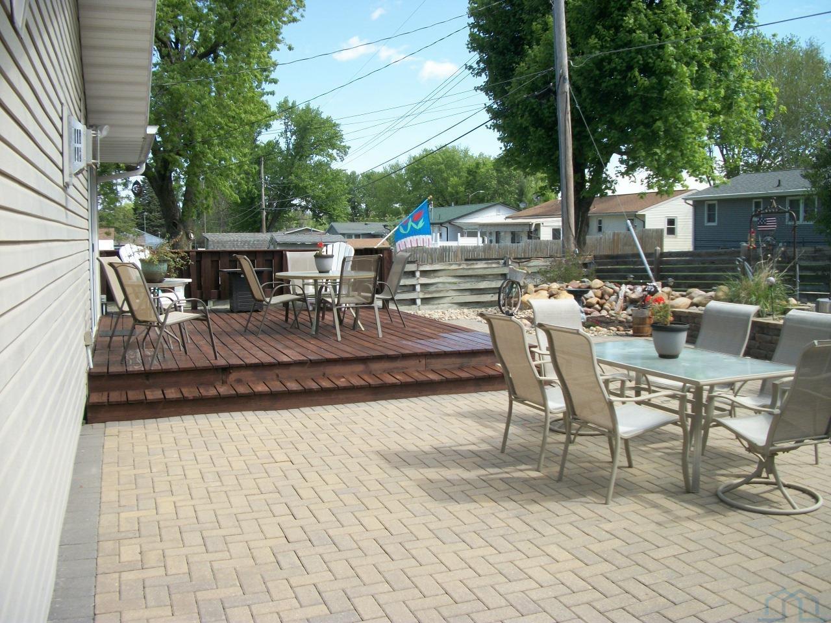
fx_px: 768
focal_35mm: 32
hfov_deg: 56.8
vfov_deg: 44.2
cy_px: 312
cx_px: 416
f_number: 8.8
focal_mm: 5.7
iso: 80
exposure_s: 1/100
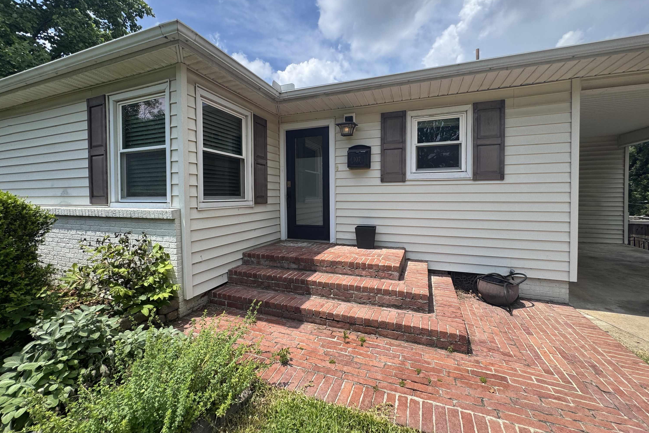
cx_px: 319
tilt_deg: -2.0
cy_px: 203
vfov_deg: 77.2
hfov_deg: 100.4
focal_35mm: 15
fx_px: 270
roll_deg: +0.9
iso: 40
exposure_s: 1/1063
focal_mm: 2.22
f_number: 2.2
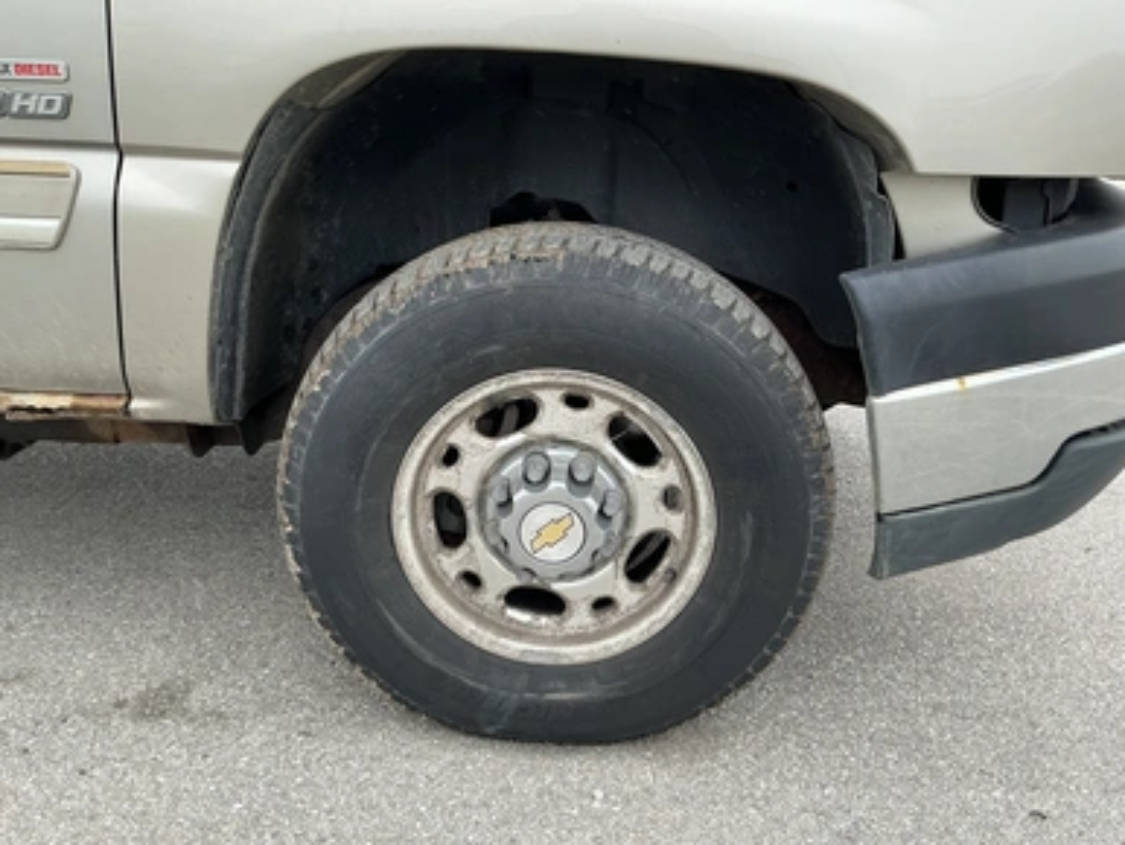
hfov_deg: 61.6
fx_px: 943
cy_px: 425
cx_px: 557
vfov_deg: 48.3
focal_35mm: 29
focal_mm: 3
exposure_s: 1/154
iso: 20
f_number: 1.8
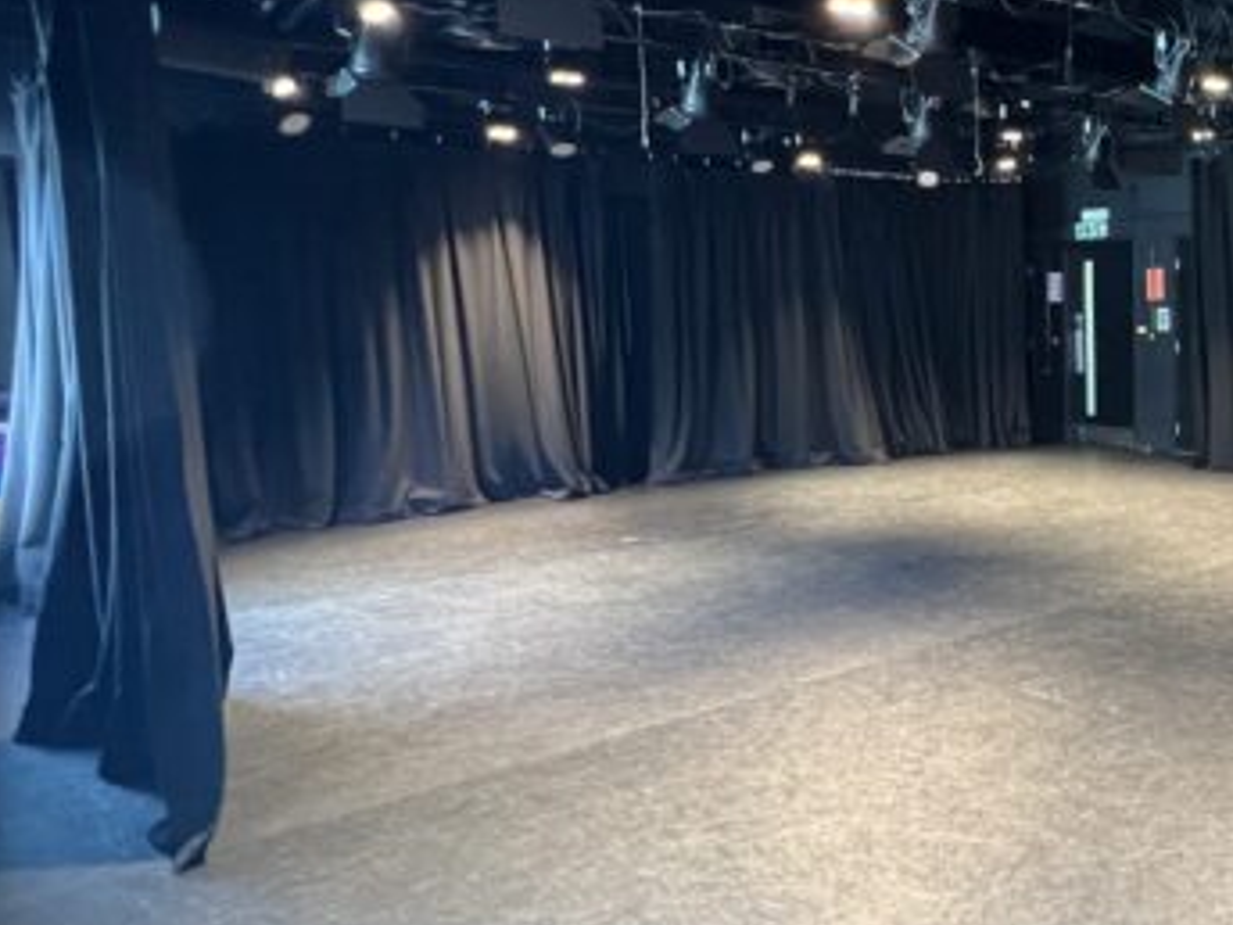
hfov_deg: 53.4
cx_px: 1125
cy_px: 441
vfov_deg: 48.2
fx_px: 1033
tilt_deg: -7.4
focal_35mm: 29
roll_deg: -0.1
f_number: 1.8
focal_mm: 1.57
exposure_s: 1/60
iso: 640
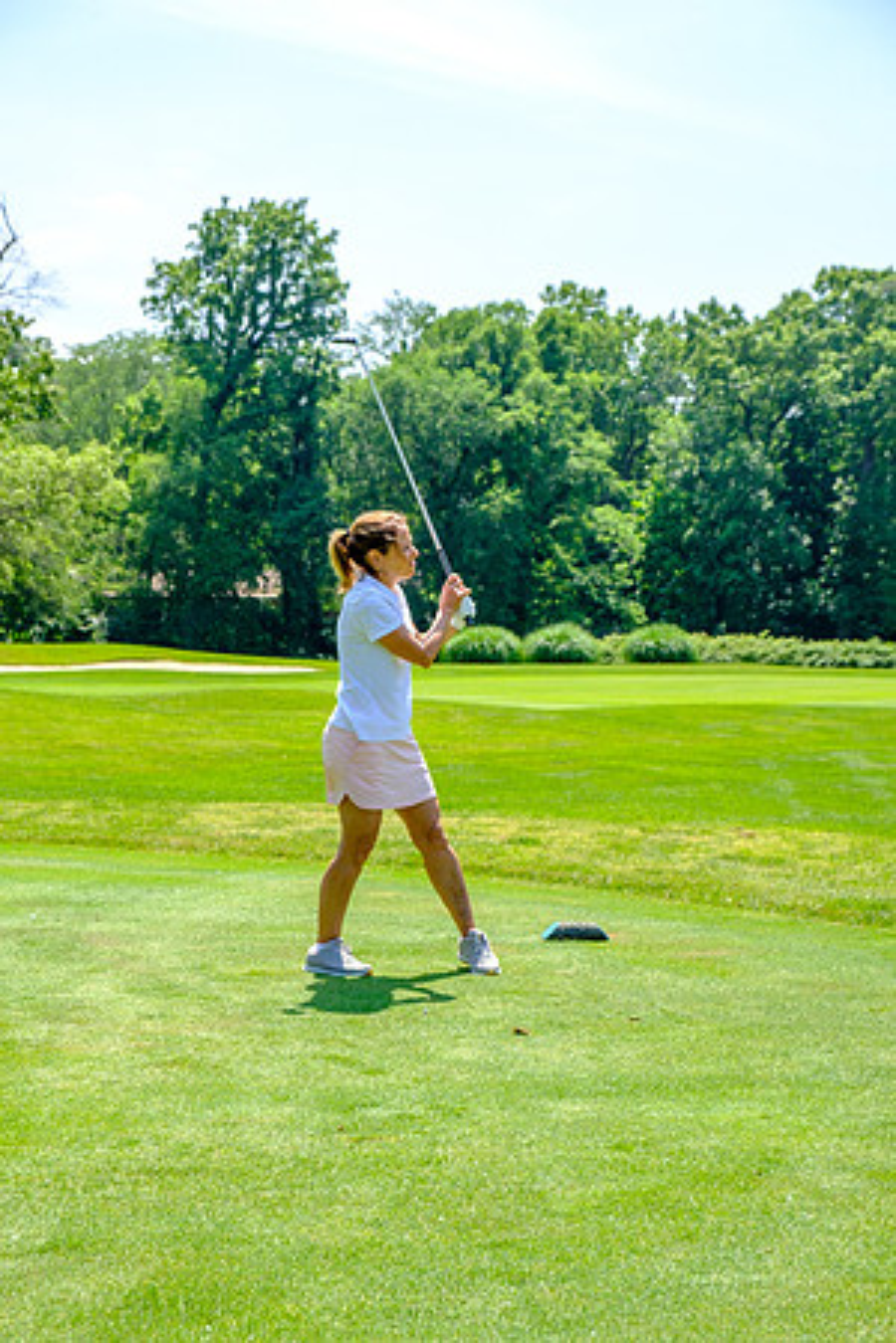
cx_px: 448
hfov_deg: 18.7
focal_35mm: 73
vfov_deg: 27.7
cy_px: 672
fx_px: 2725
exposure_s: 1/250
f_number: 6.4
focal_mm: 48.4
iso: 200
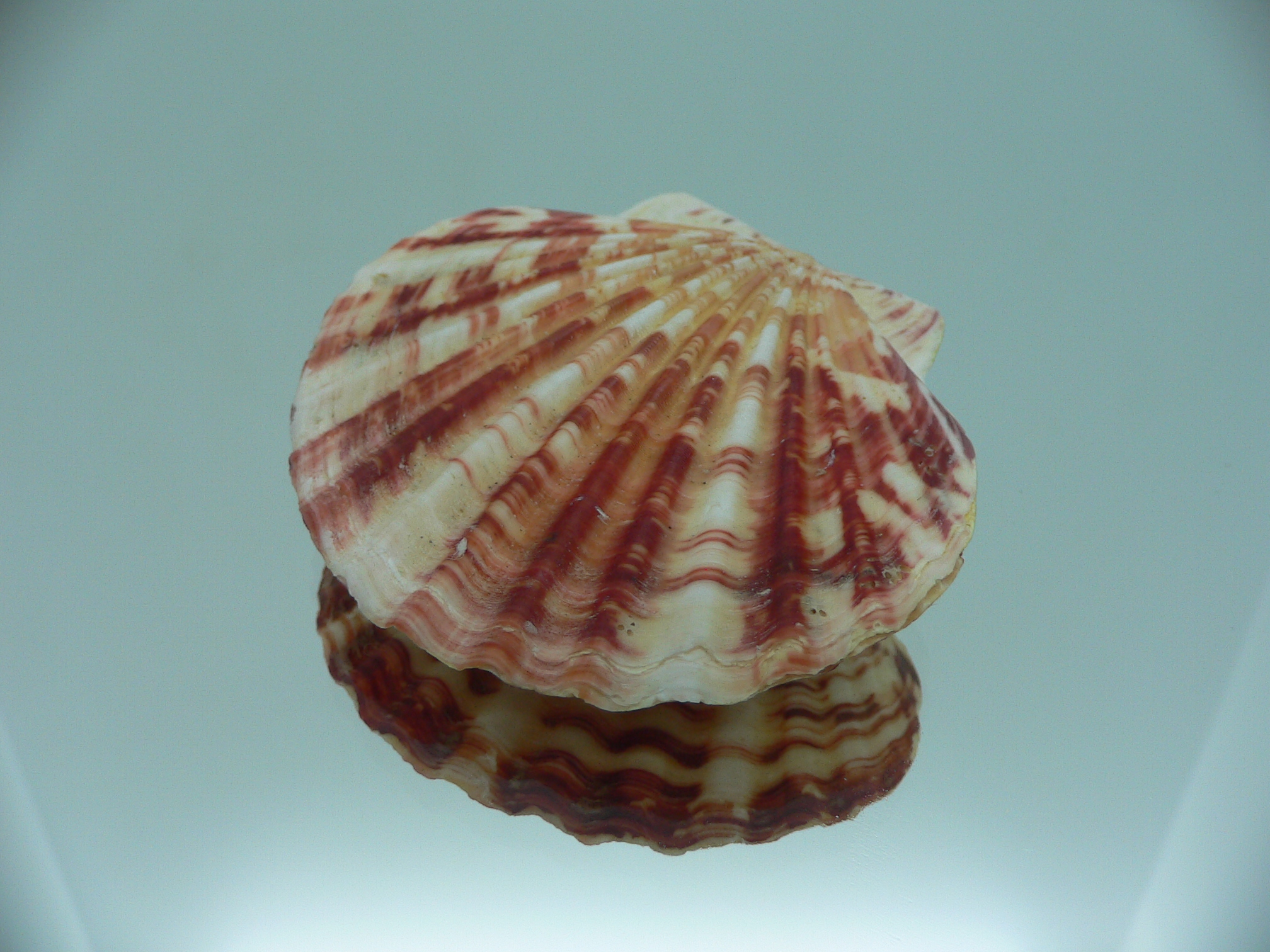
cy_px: 476
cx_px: 635
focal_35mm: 35
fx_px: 1284
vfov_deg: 40.7
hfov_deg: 52.6
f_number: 2.8
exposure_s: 1/60
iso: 80
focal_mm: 4.6
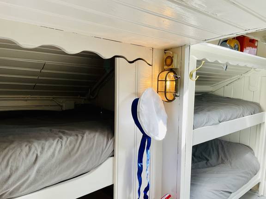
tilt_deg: -6.2
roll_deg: +0.1
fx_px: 200
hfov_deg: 67.3
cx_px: 133
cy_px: 100
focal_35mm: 26
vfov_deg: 53.1
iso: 64
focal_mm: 4.2
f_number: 1.6
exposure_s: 1/121
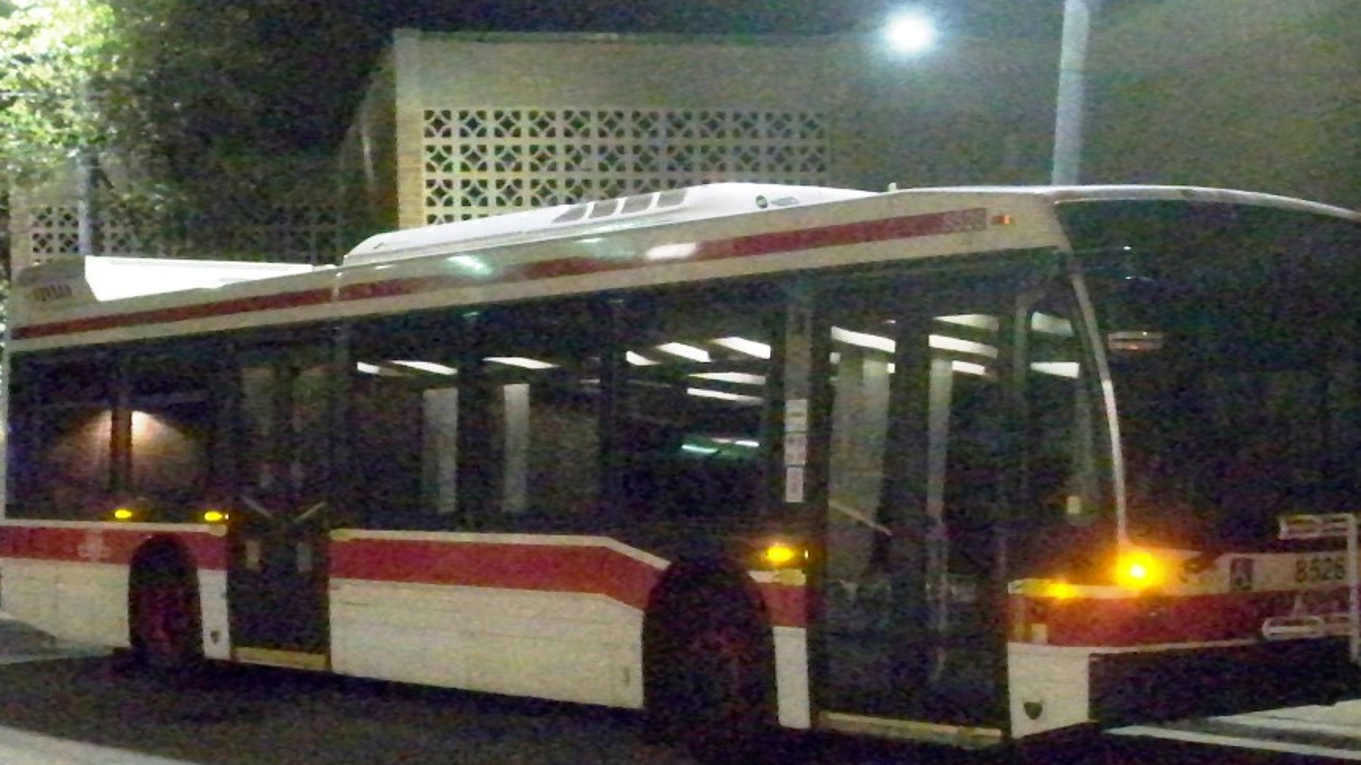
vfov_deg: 16.9
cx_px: 758
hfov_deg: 29.7
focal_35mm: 71
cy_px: 526
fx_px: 2562
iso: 3200
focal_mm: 9.7
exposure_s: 1/80
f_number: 4
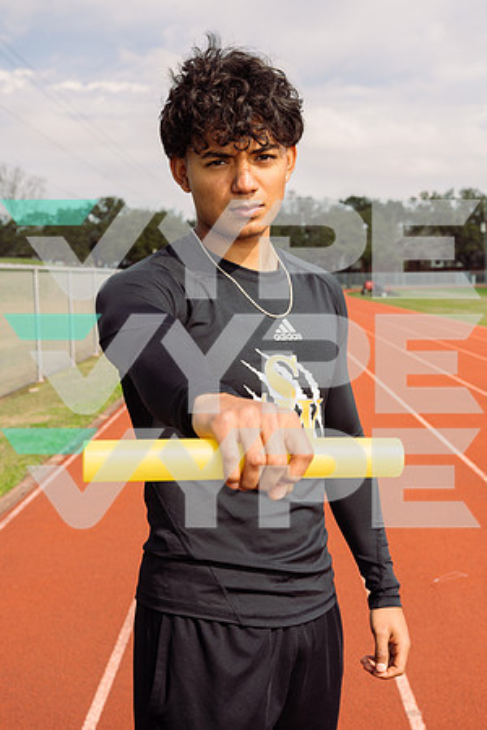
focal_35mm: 51
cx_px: 244
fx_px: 1035
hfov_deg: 26.5
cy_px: 365
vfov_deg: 38.9
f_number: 8
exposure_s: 1/200
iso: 80
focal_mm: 51
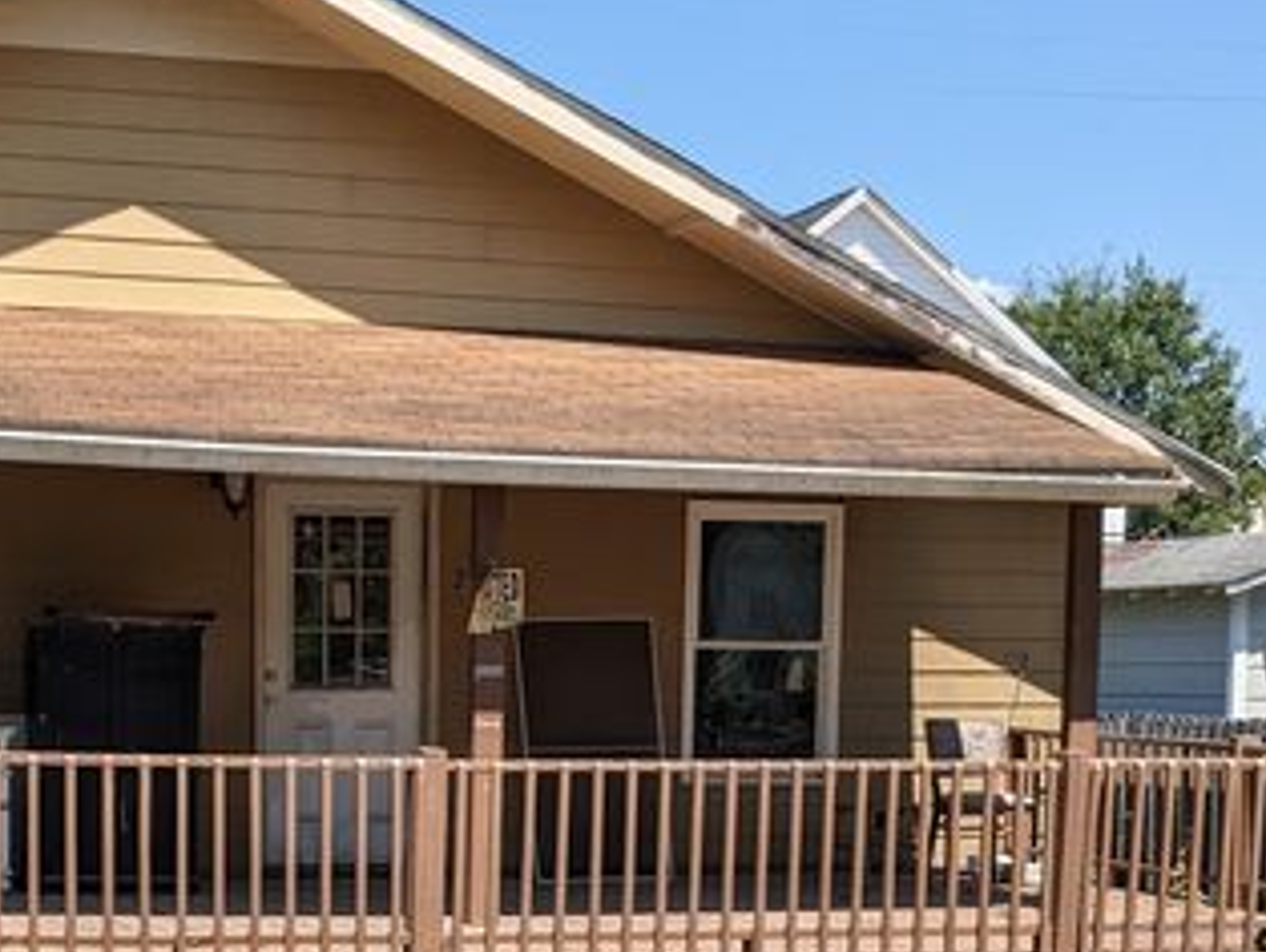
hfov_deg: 42.8
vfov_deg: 33.5
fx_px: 1574
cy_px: 569
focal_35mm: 43
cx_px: 363
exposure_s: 1/2132
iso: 47
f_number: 1.73
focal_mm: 4.38
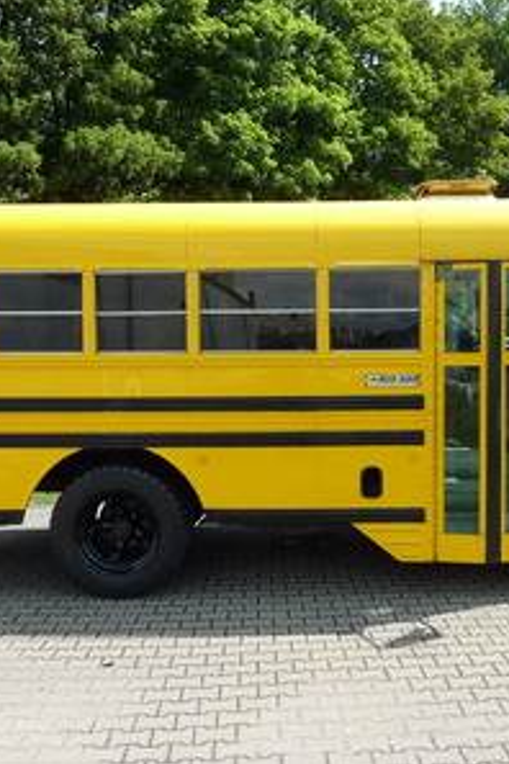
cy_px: 383
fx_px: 742
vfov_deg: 54.4
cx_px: 288
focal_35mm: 35
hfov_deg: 37.8
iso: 80
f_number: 4
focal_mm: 4.1
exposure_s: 1/320
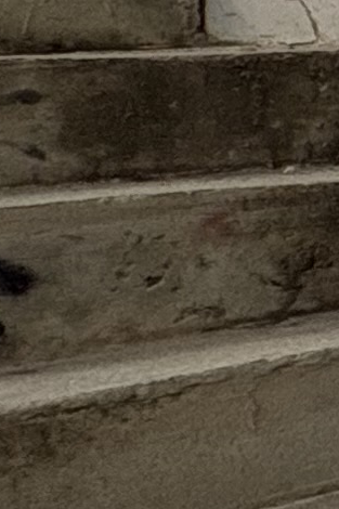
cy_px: -80
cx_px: 2098
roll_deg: +1.6
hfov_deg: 5.0
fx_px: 1767
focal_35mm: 125
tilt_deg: +1.7
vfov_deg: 15.8
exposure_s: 1/763
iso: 40
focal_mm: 2.22
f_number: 2.2
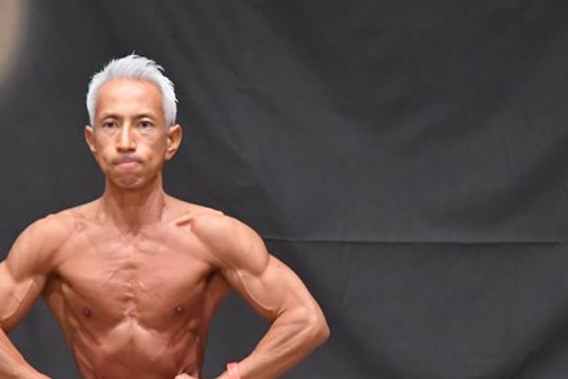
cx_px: 258
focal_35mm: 619
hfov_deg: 3.3
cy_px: 313
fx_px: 9766
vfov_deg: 2.2
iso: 6400
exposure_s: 1/400
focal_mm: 230
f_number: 5.6
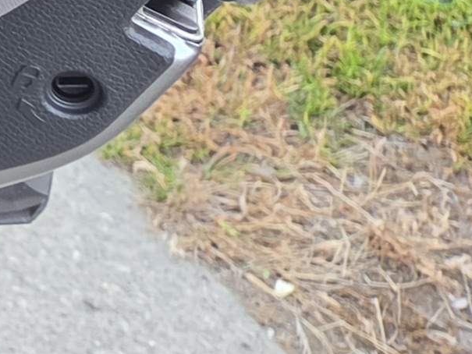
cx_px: -1071
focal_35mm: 152
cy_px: -308
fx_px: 2073
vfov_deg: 9.3
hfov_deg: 9.3
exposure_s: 1/180
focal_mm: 5.4
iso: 160
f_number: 1.8
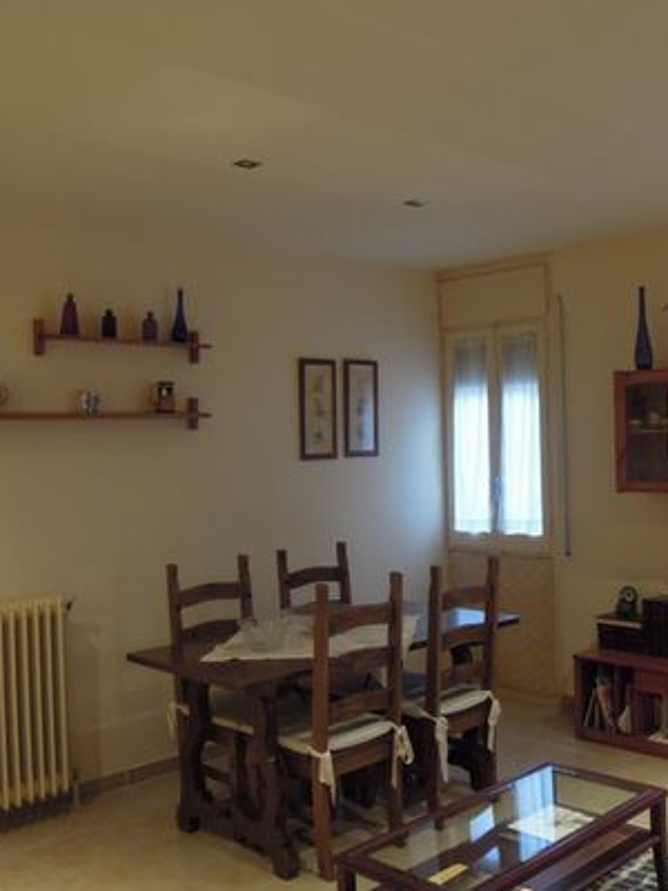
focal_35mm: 36
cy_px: 443
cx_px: 456
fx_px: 926
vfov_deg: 51.4
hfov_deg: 39.1
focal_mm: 4.3
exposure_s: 1/25
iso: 400
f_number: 2.8
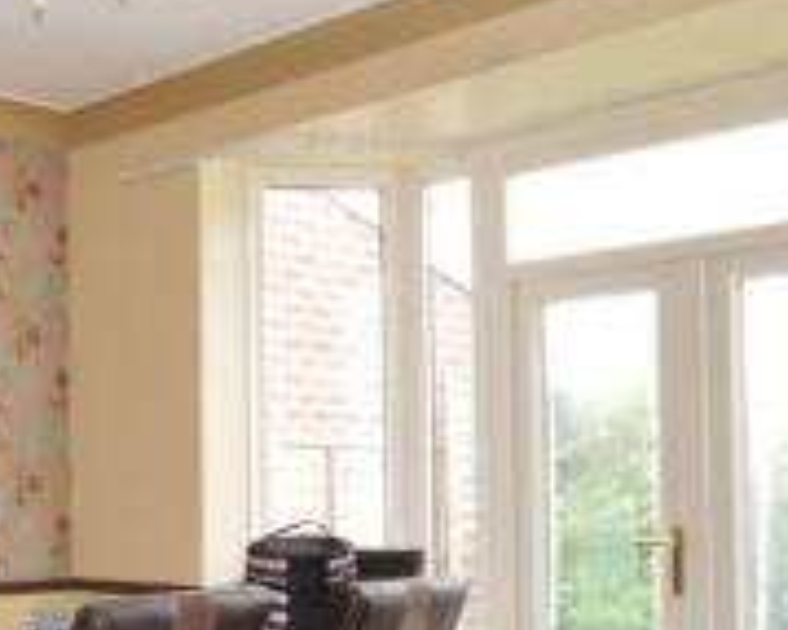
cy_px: 480
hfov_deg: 30.5
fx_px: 1322
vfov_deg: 26.4
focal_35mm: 57
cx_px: -22
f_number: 4.2
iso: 400
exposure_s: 1/60
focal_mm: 11
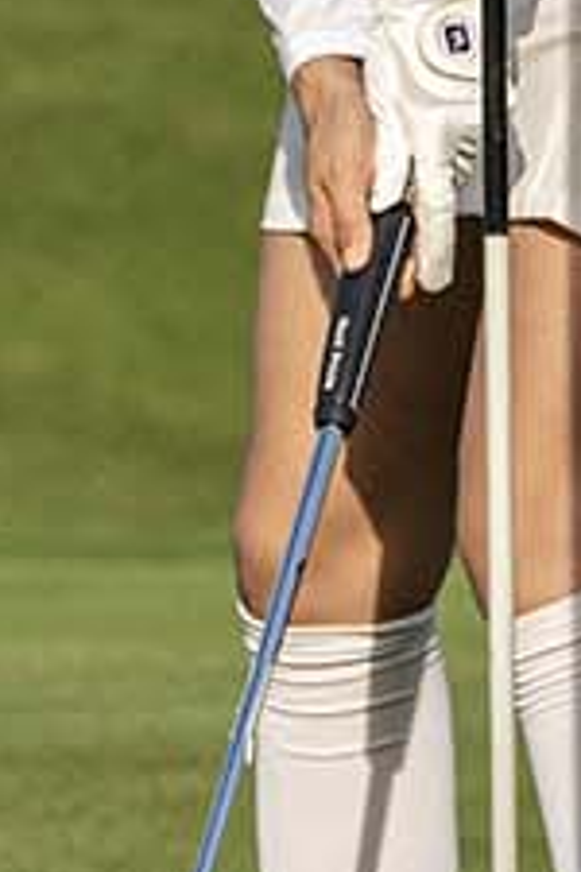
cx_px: 352
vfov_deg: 2.8
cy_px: -496
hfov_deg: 1.9
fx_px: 17792
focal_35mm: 735
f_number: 5
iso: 1400
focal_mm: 115
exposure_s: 1/5000
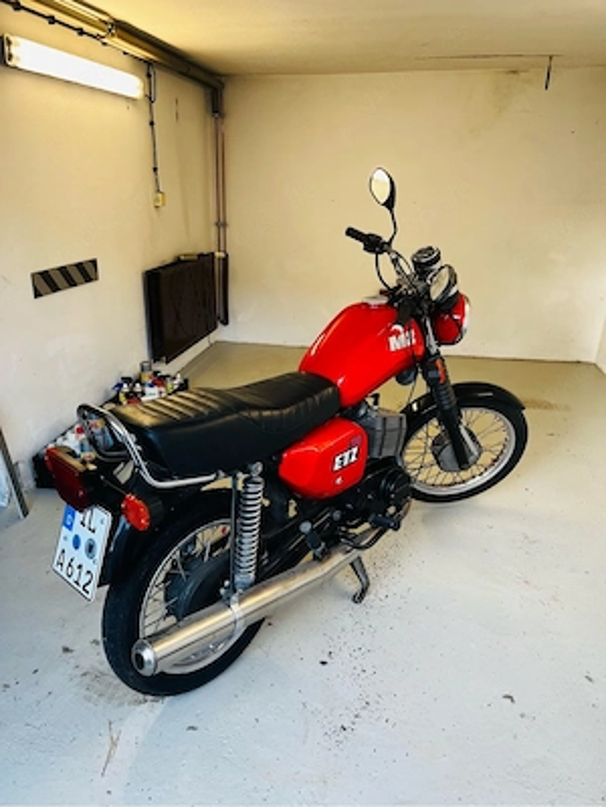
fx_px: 607
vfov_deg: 67.3
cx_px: 303
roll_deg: -1.2
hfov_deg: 53.1
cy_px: 404
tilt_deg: -20.3
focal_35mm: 26
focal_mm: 5.1
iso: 100
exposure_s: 1/122
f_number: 1.6
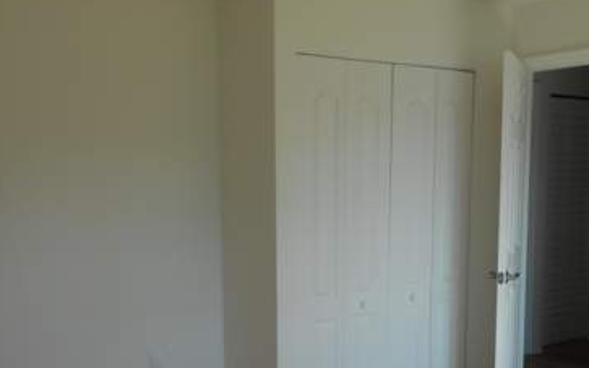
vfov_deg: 30.3
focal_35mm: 42
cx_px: 328
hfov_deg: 47.1
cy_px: 246
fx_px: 674
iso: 80
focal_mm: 5.3
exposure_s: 1/80
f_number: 3.8
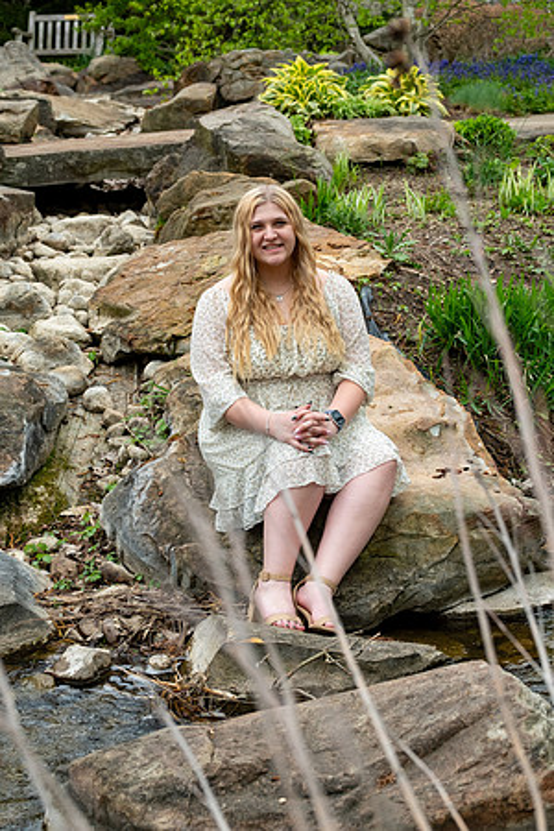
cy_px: 416
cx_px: 277
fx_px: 1731
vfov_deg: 27.0
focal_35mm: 75
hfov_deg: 18.2
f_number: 4
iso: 250
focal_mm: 50
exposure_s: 1/320
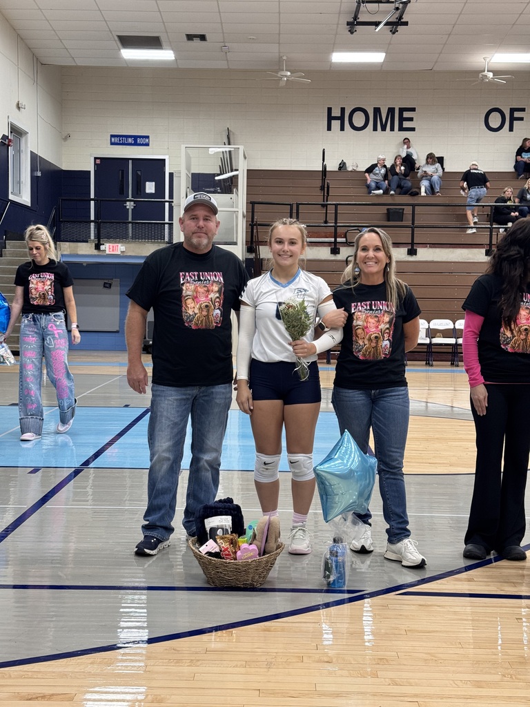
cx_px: 265
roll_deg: -0.3
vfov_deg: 39.7
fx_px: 980
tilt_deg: -3.5
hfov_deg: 30.3
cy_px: 354
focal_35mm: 48
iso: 100
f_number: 1.78
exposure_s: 1/60
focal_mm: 6.76
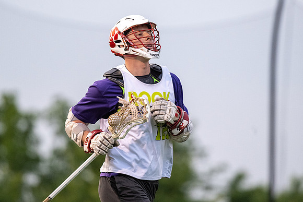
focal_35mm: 591
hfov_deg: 3.5
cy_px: 95
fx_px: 4976
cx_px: 142
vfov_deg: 2.3
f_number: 5.6
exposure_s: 1/1000
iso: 5000
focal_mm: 500
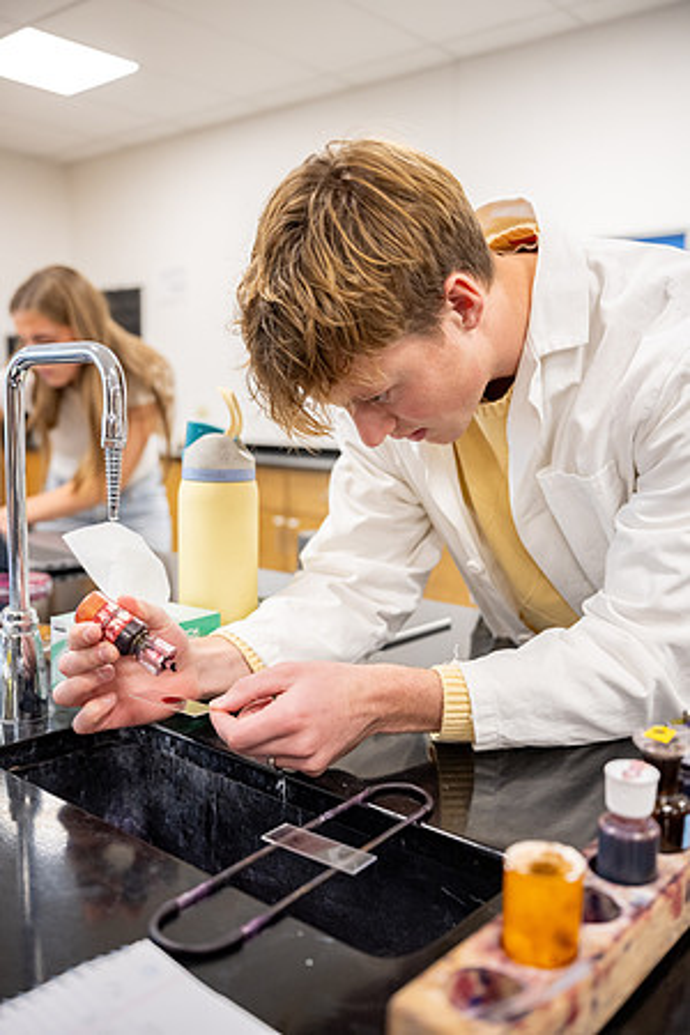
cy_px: 518
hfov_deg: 41.1
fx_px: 920
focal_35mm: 32
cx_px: 345
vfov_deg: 58.7
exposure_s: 1/160
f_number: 3.2
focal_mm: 32
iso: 1000
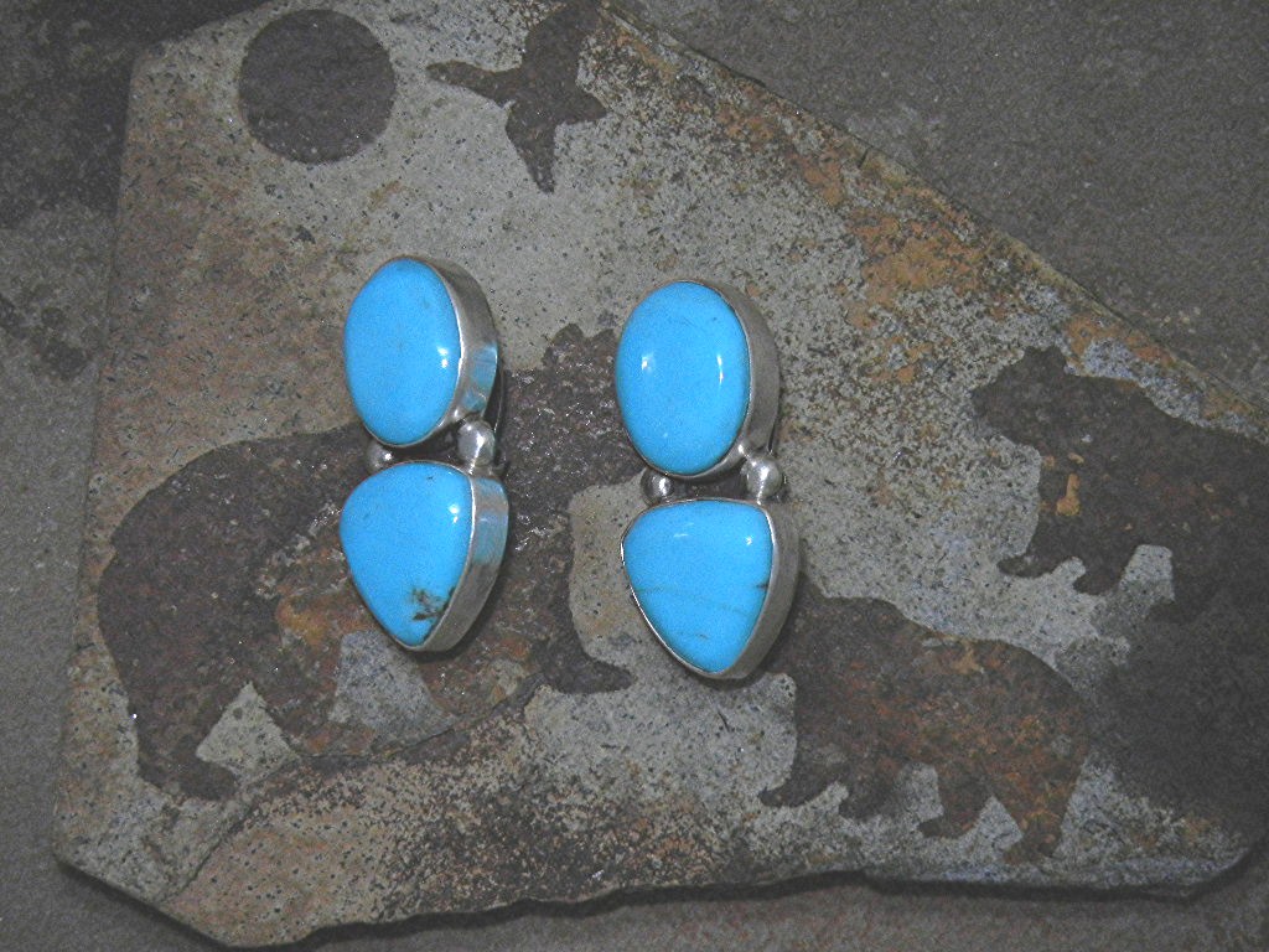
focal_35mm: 52
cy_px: 476
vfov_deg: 28.0
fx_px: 1906
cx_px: 634
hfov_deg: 36.8
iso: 800
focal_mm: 9.3
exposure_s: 1/30
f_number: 7.8
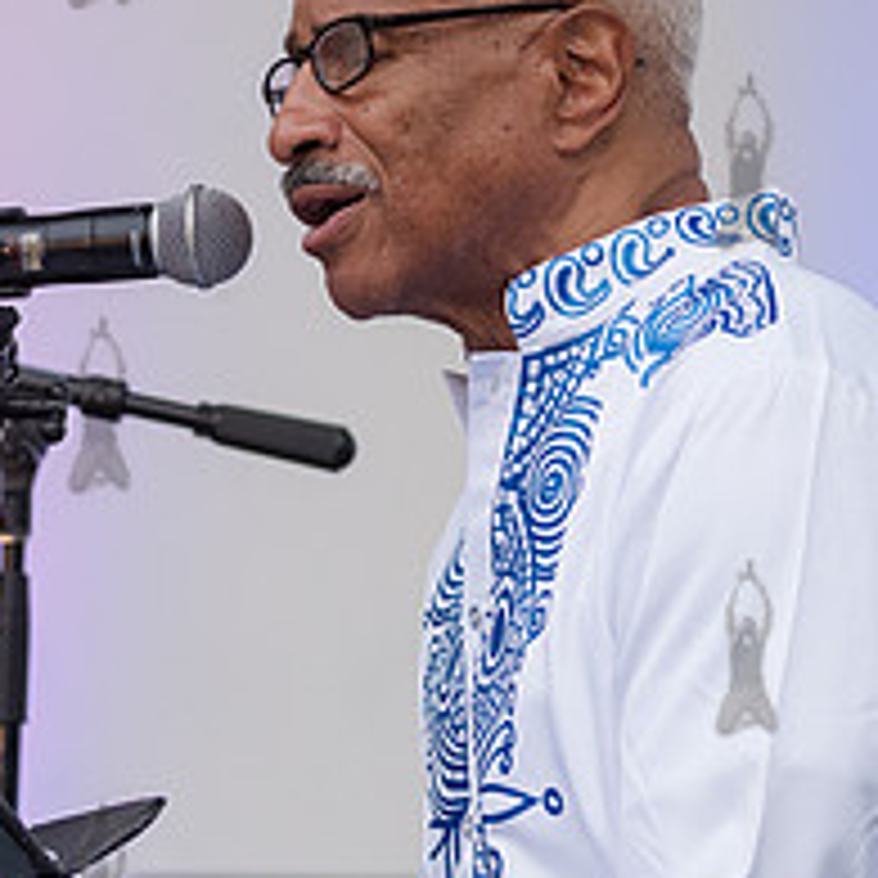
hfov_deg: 5.4
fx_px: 9326
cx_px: 387
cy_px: 306
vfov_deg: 5.4
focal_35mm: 325
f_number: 4.5
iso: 1000
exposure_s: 1/800
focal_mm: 105
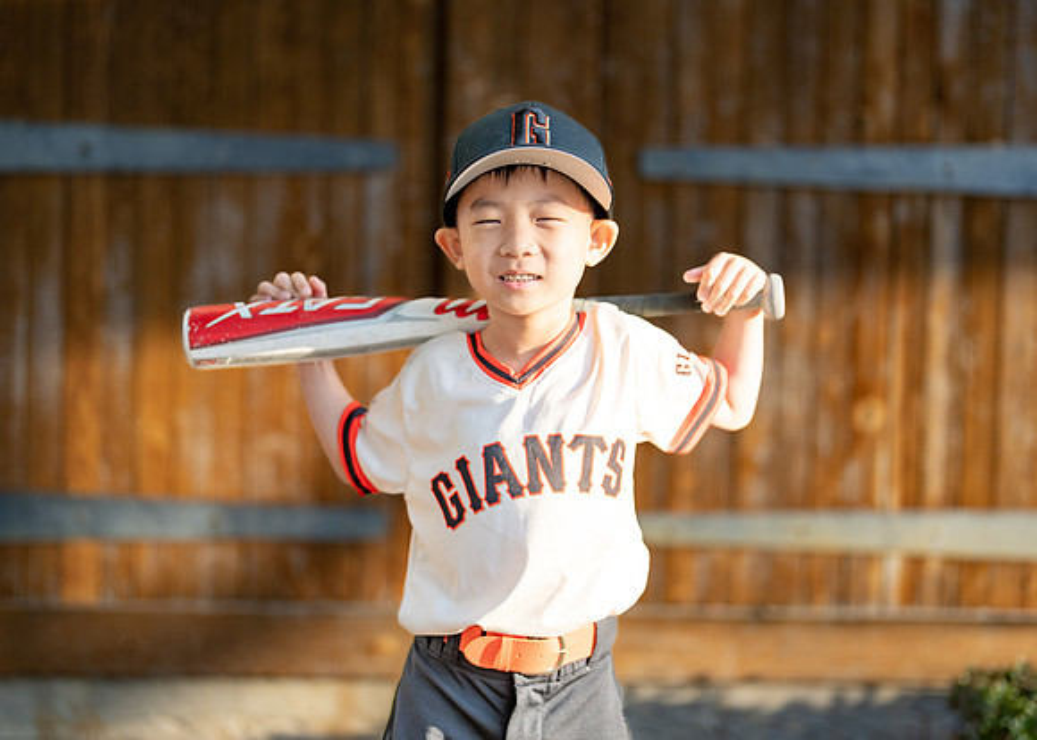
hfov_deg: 33.5
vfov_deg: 24.2
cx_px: 530
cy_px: 340
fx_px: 1725
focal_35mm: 59
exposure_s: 1/3200
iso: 100
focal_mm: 50
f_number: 1.2
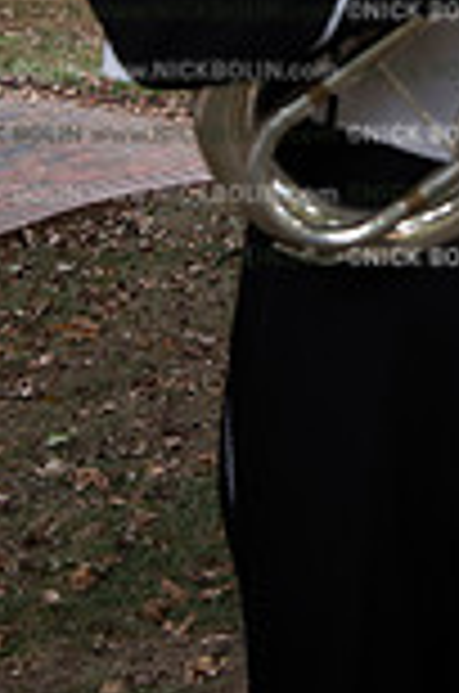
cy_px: -176
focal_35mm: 123
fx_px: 2363
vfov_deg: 15.9
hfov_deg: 10.9
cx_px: 549
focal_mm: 42
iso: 500
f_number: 8
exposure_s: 1/100
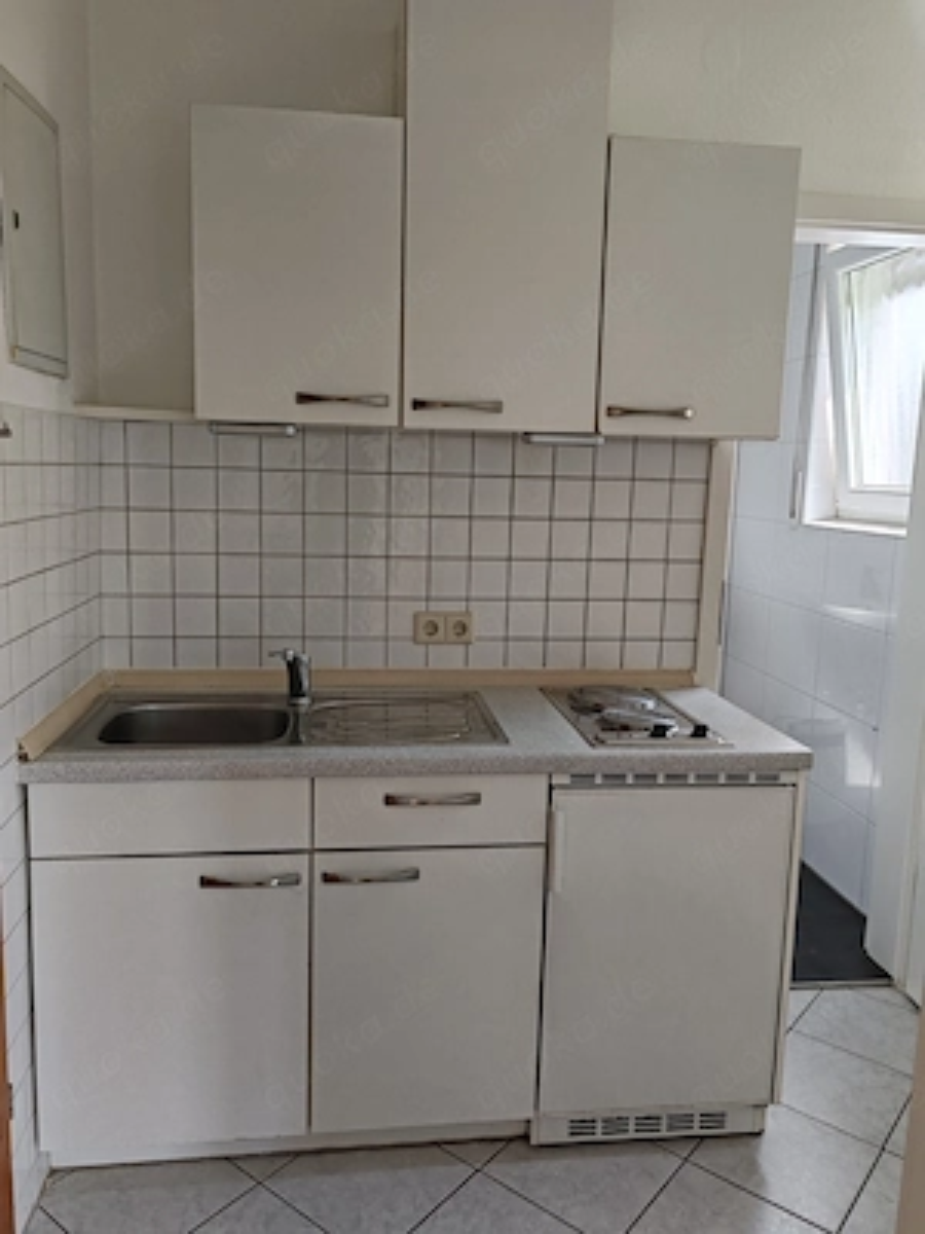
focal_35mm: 27
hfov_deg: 51.4
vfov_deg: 65.3
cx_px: 462
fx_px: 962
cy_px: 617
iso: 64
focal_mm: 6.12
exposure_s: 1/100
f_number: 1.9
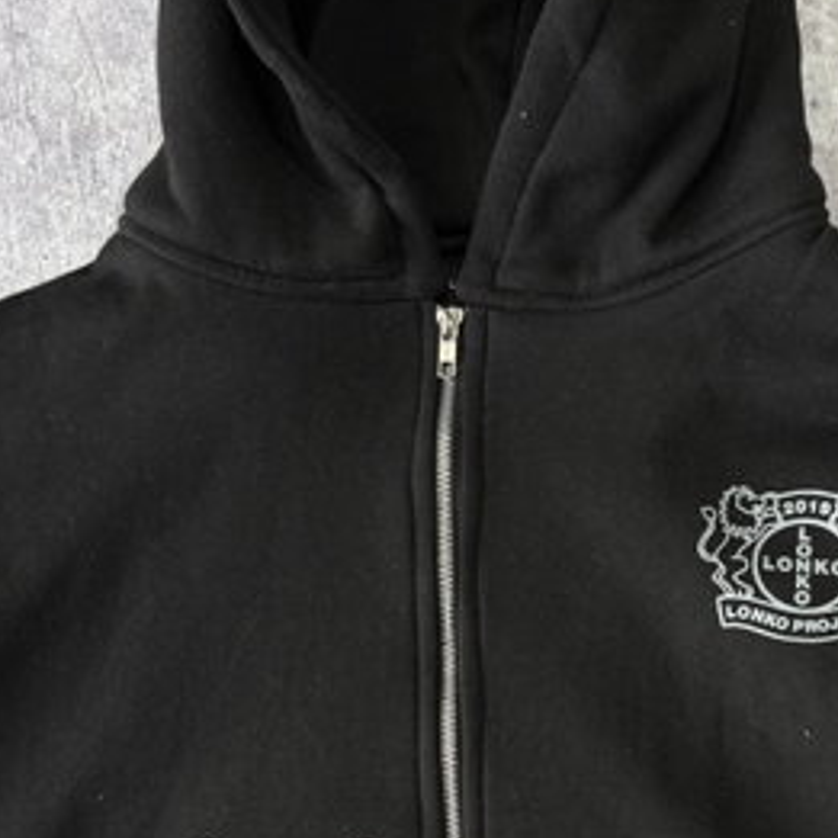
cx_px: 616
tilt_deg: -84.7
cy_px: 756
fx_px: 1287
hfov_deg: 35.4
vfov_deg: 34.1
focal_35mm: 47
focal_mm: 5.96
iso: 80
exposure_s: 1/50
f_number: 1.6
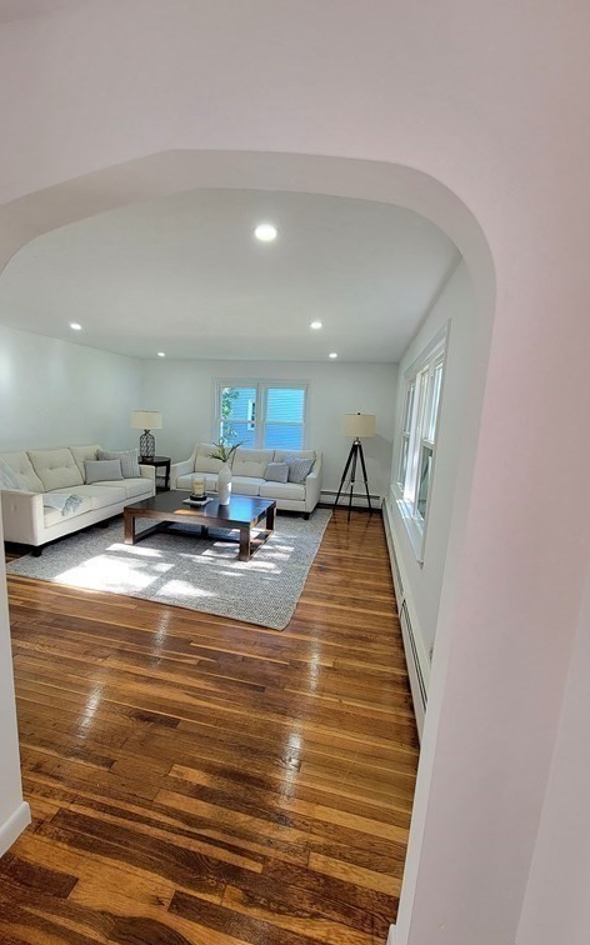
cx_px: 268
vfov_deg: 105.3
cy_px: 476
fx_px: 360
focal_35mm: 14
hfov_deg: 78.4
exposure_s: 1/60.2
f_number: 2.2
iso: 80
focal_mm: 2.2
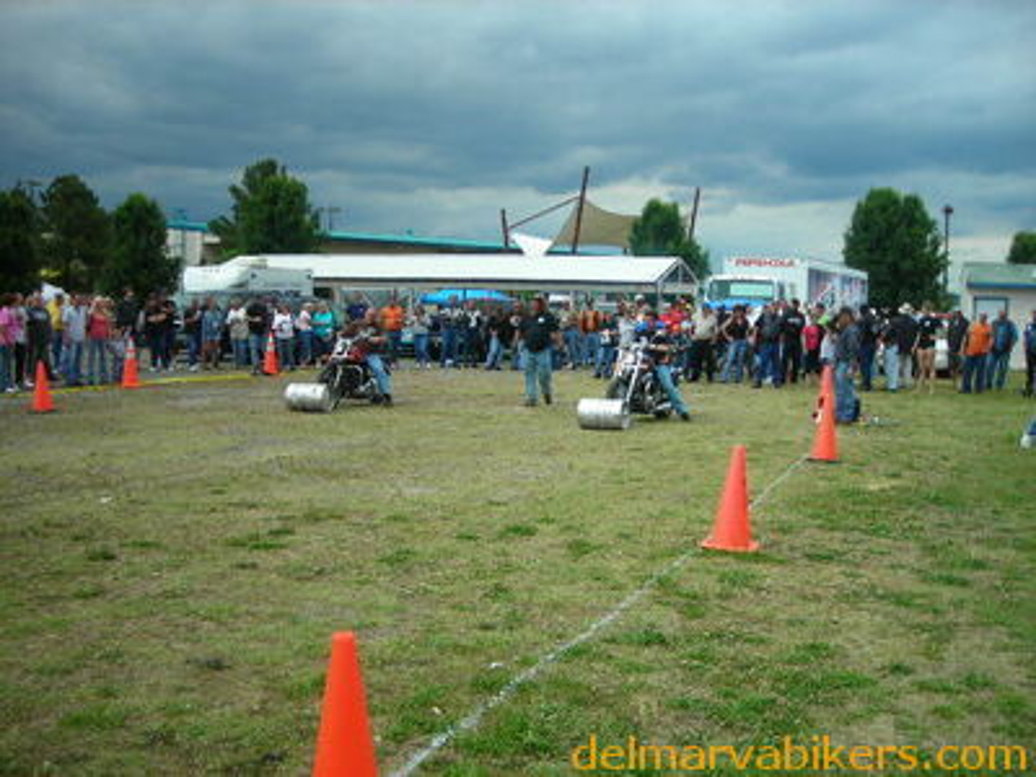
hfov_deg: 49.0
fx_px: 1137
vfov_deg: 37.7
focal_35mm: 38
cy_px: 388
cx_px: 518
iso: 50
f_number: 6.4
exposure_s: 1/151
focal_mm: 6.3
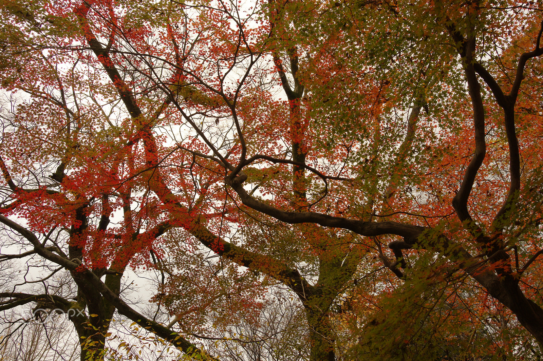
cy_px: 180
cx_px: 272
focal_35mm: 45
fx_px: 678
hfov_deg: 43.6
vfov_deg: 29.8
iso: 200
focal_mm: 30
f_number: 6.3
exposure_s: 1/200
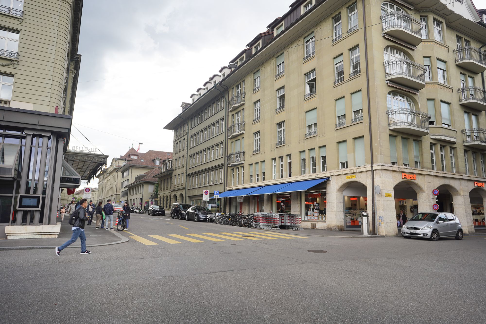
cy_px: 162
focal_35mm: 24
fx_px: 324
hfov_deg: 73.7
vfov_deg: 53.1
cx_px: 243
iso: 100
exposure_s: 1/100
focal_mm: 24
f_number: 7.1
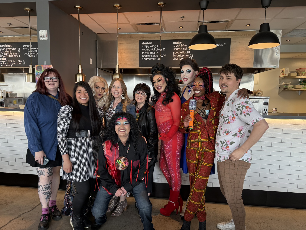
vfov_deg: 56.8
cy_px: 115
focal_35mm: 24
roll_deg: -0.6
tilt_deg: -5.1
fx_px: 212
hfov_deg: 71.6
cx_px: 153
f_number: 1.78
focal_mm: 6.76
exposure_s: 1/113
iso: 160
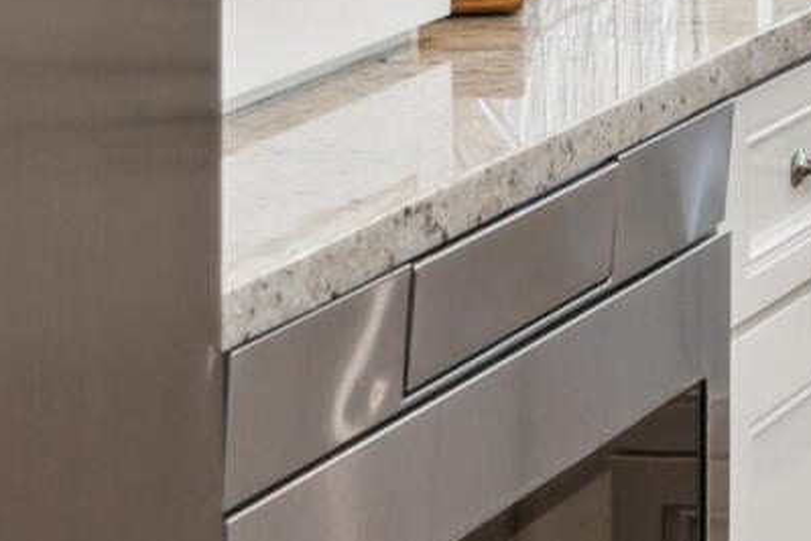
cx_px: 2295
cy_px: -698
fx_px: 5249
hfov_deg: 7.8
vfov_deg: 5.7
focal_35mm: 233
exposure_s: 1/15
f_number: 7.1
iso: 400
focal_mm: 31
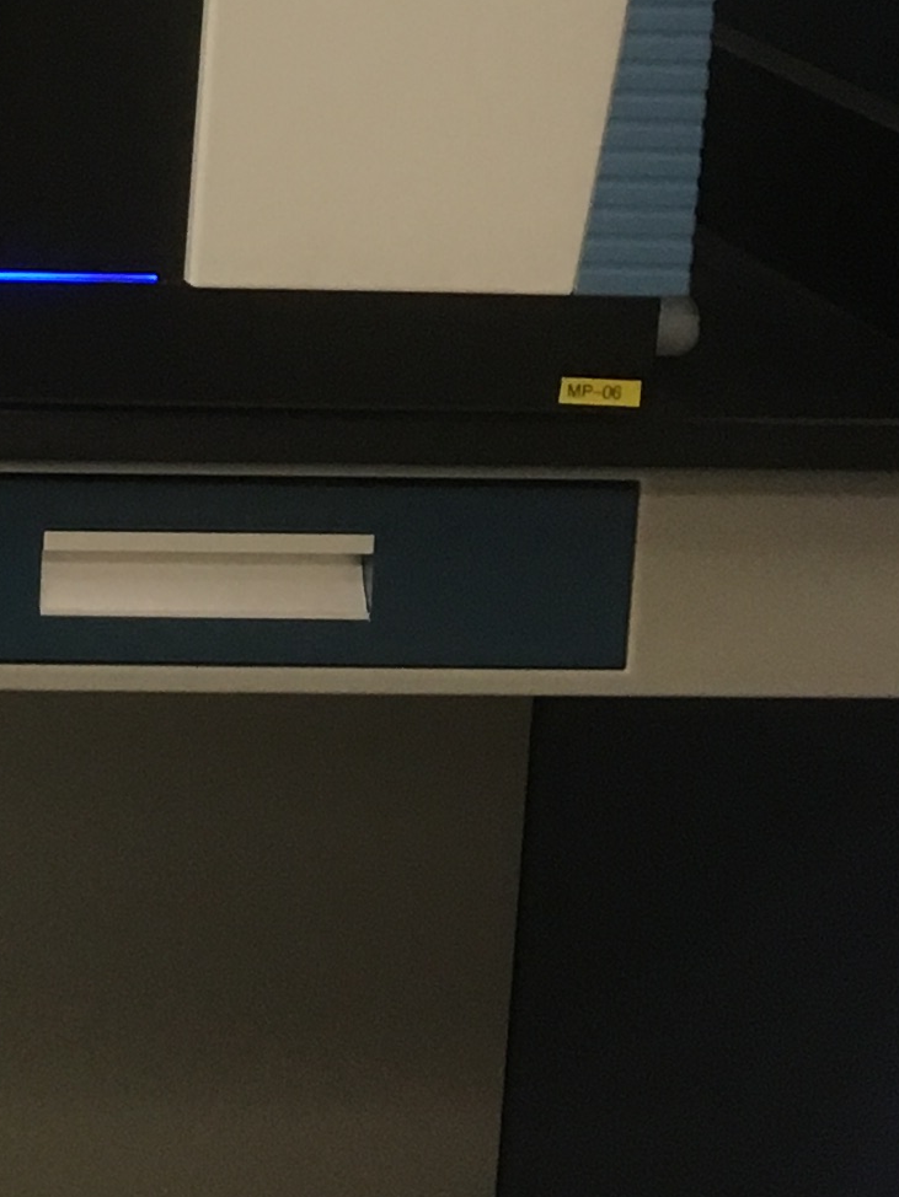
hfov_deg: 11.2
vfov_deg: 16.0
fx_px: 4153
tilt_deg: -10.2
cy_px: -54
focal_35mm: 120
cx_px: -904
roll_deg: -1.1
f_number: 2.2
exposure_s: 1/30
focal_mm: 4.15
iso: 100
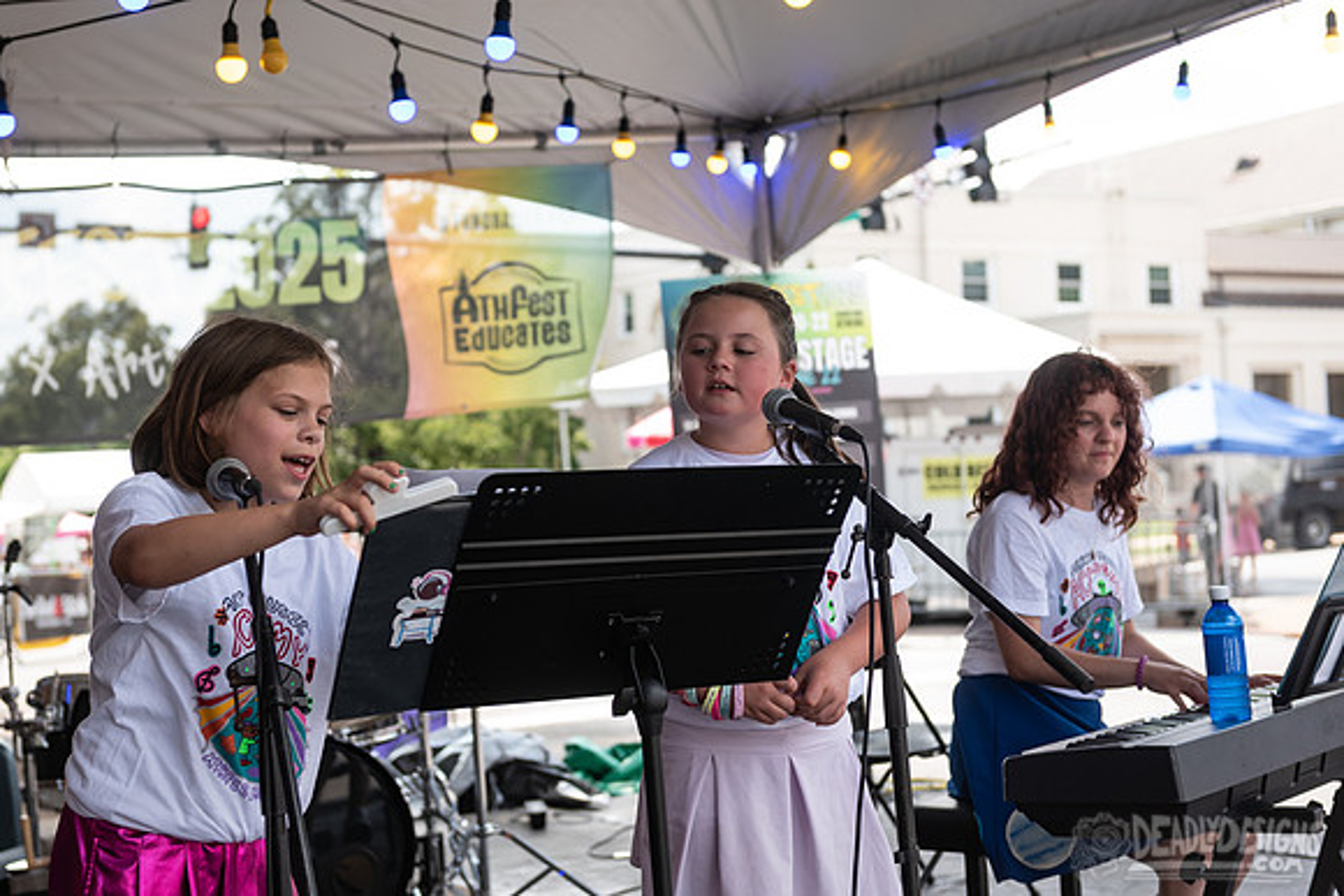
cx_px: 593
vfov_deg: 24.2
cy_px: 395
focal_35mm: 56
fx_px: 2086
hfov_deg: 35.7
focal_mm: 50
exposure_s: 1/320
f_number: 5
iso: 200
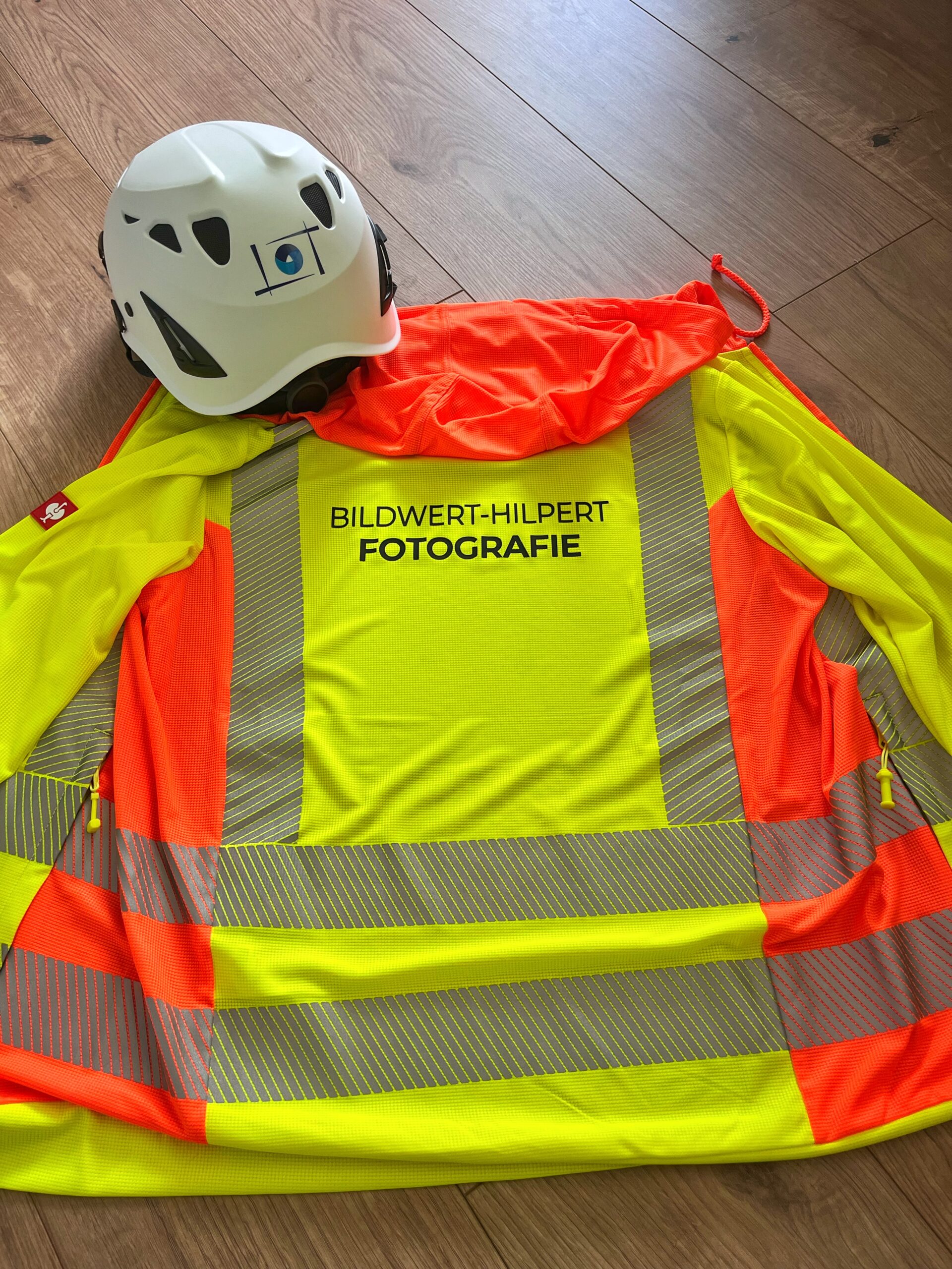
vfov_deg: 67.3
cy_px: 634
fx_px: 953
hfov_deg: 53.1
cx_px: 476
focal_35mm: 26
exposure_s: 1/121
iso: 80
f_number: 1.6
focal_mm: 5.1
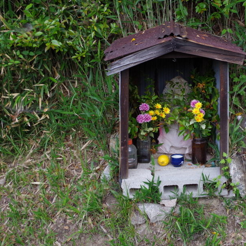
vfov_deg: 33.4
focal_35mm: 51
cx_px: 202
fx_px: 410
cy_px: 111
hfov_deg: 32.4
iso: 1250
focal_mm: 24.38
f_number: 5
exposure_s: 1/500
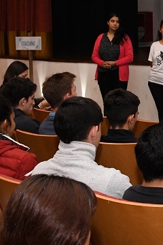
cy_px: 37
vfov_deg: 20.1
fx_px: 679
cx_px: 272
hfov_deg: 12.7
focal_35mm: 100
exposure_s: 1/80
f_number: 5
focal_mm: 24
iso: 2000
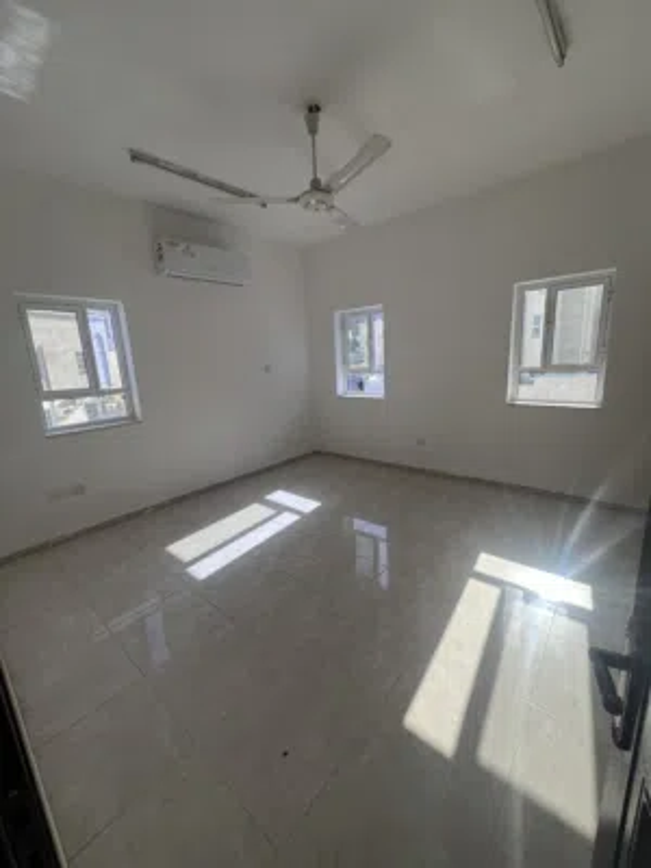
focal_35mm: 13
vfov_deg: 106.2
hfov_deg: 89.9
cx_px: 326
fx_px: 326
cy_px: 434
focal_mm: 1.57
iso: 40
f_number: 1.8
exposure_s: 1/99
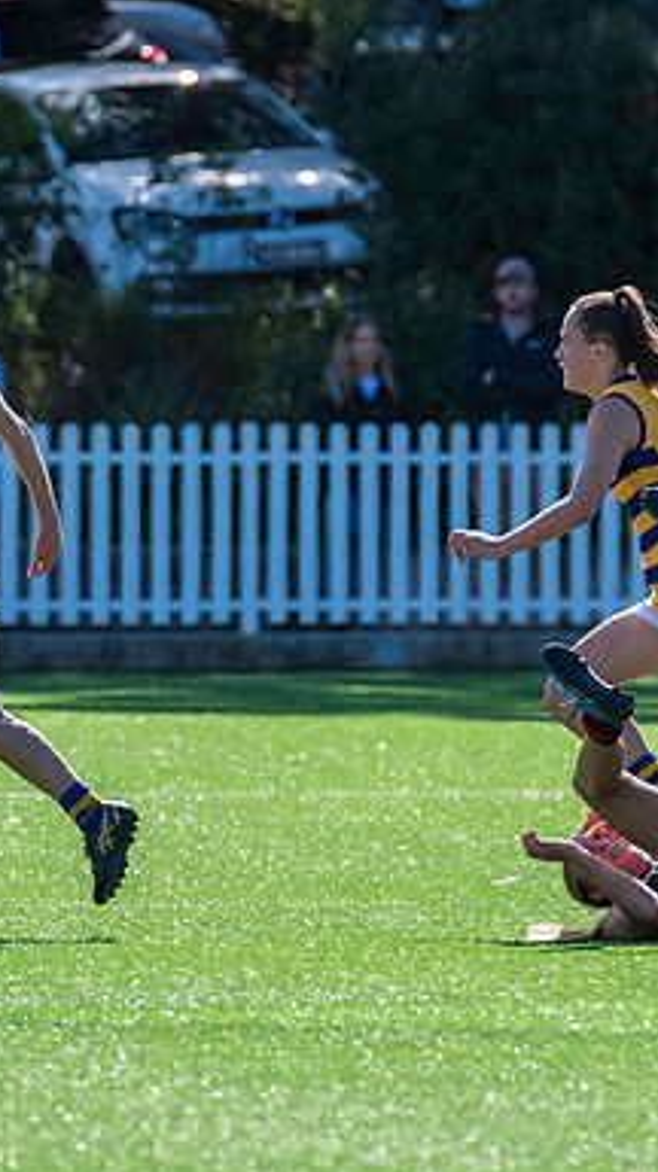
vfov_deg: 2.2
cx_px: -319
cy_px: 502
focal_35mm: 983
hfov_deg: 1.2
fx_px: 30551
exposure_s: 1/1600
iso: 800
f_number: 7.1
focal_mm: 420
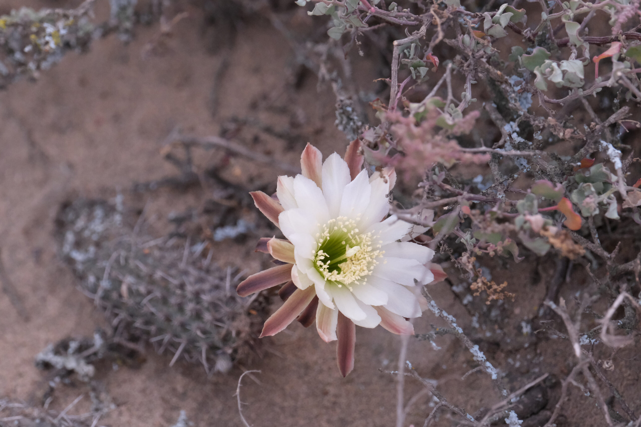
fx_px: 6267
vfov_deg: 3.9
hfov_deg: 5.9
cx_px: 320
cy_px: 214
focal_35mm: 352
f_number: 5.6
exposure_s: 1/1250
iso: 5000
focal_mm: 234.8
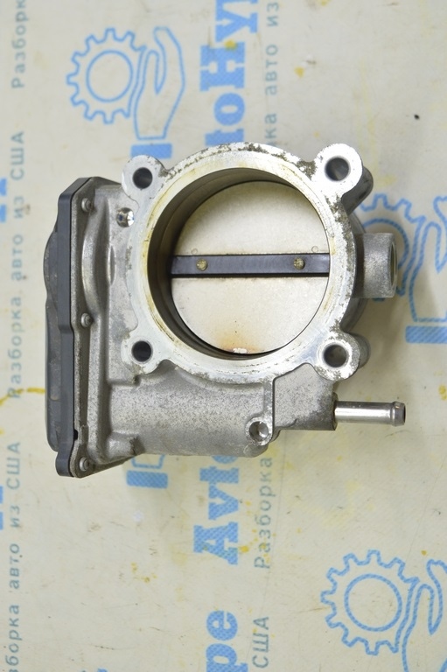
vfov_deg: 42.3
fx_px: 867
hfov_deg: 28.9
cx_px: 224
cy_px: 336
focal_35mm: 46
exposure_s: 1/25
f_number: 5.6
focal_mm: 31
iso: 400
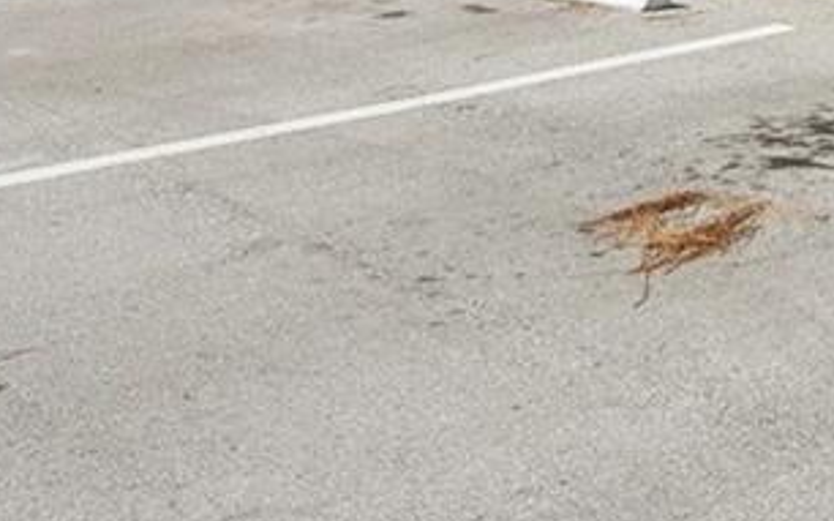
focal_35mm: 80
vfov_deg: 15.2
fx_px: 1818
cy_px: -235
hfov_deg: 24.9
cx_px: 793
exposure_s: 1/3000
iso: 400
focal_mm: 10
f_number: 4
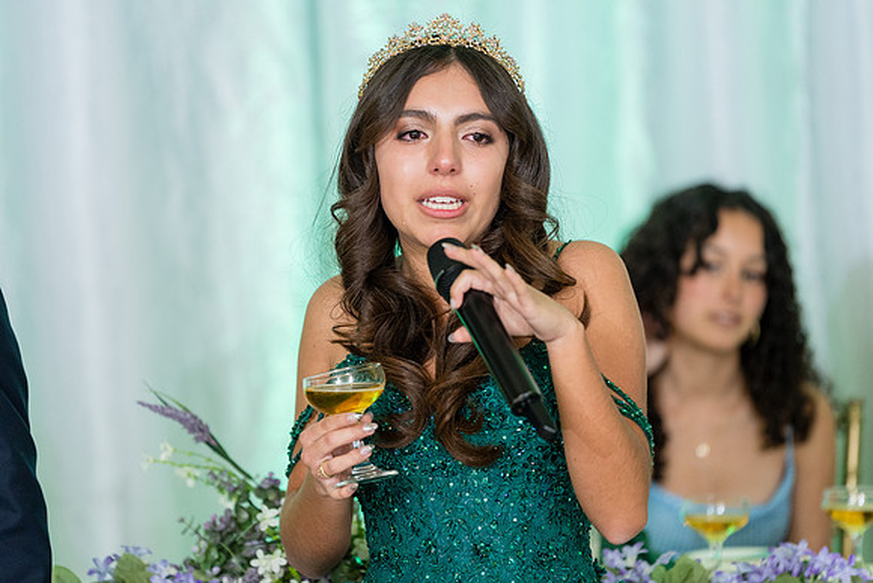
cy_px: 292
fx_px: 4778
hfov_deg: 10.4
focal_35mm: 197
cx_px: 436
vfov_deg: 7.0
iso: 1600
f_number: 2.8
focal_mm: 197
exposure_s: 1/250
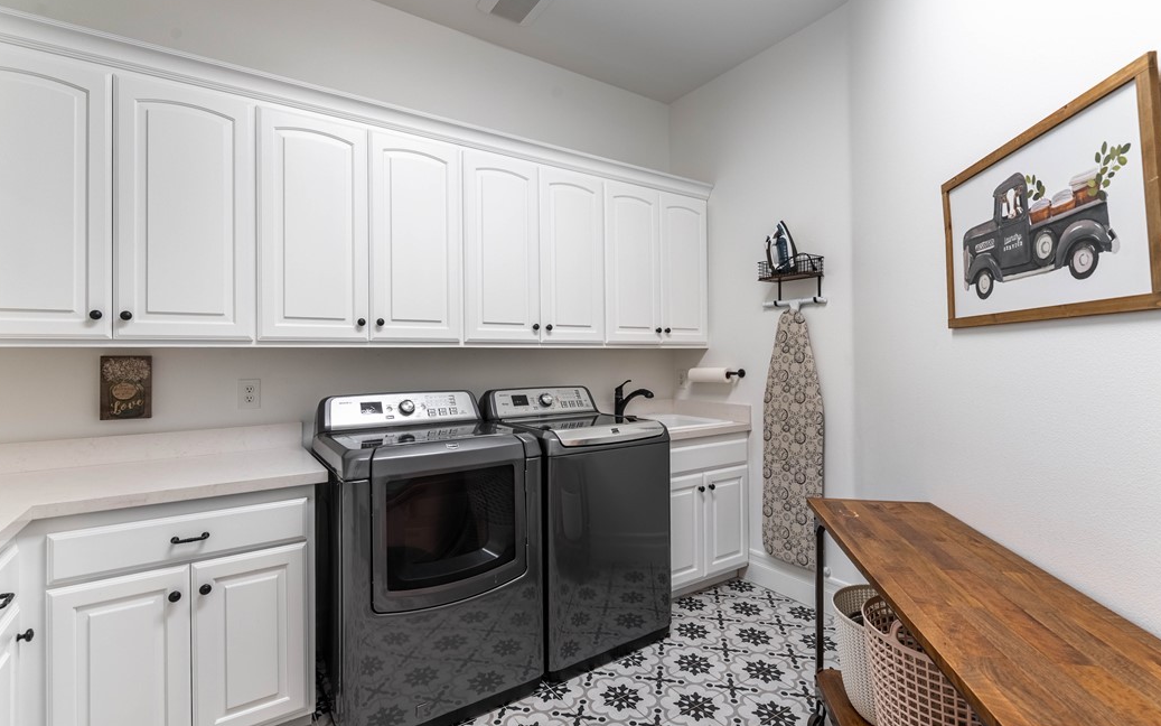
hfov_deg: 97.8
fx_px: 506
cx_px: 573
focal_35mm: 16
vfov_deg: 71.2
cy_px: 370
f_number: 8
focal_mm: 15
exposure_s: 1/200
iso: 400
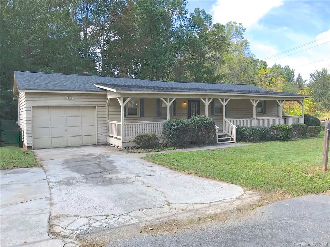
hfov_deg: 63.4
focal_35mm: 28
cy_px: 124
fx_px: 267
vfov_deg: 49.7
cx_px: 165
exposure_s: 1/863
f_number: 1.8
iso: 20
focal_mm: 3.99
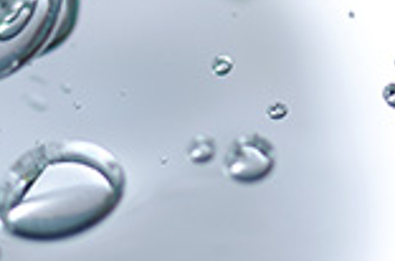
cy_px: 170
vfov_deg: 1.7
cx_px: -575
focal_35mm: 809
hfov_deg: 2.5
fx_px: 8845
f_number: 9
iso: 100
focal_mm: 105
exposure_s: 1/125
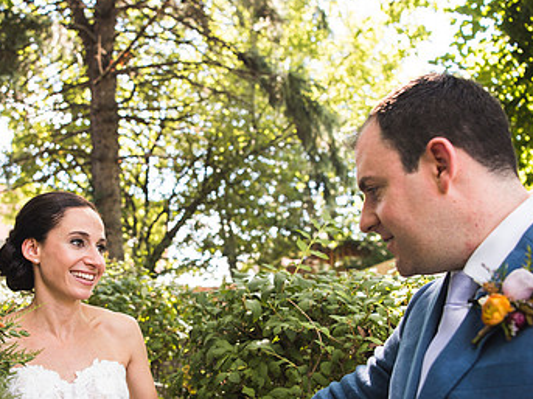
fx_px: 600
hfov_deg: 47.5
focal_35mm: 39
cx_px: 204
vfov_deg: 36.4
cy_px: 265
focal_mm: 24
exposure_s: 1/125
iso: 200
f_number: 2.8
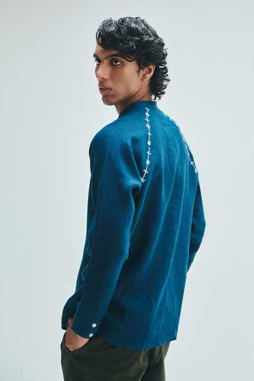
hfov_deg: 23.4
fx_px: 614
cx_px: 127
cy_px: 190
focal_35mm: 58
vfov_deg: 34.5
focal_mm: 58
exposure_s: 1/125
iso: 400
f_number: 8
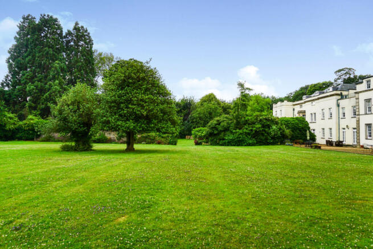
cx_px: 186
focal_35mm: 24
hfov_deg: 73.7
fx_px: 249
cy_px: 124
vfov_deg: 53.2
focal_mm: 16
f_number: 5.6
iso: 100
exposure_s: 1/160
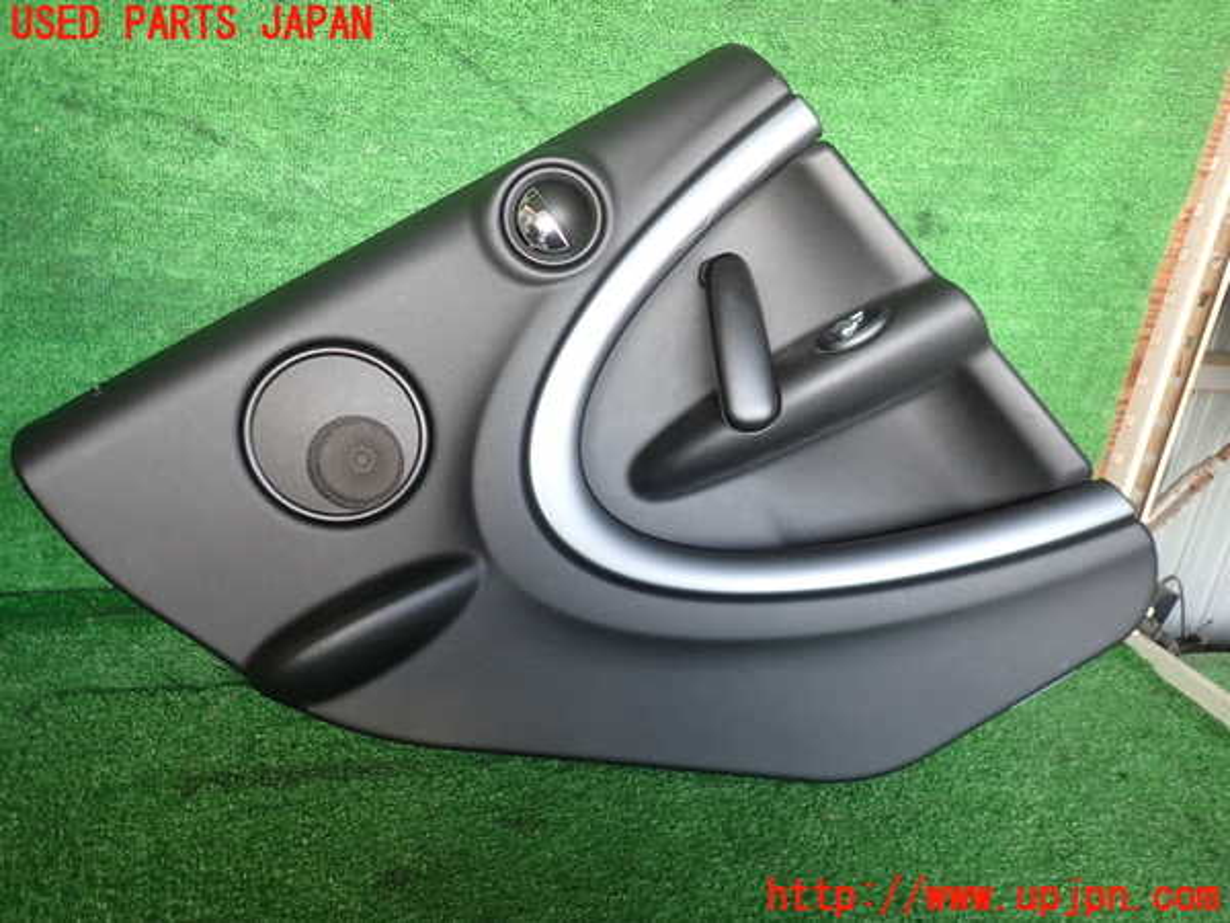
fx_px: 888
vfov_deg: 54.9
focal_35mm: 25
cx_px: 615
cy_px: 462
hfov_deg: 69.4
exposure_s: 1/60
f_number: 2
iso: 200
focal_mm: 4.5
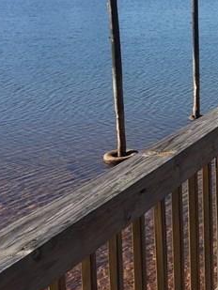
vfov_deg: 20.4
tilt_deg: -8.8
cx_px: 413
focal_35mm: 96
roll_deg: -0.7
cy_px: 104
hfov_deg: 13.5
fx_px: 806
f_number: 2.2
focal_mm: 4.15
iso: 32
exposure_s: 1/1721
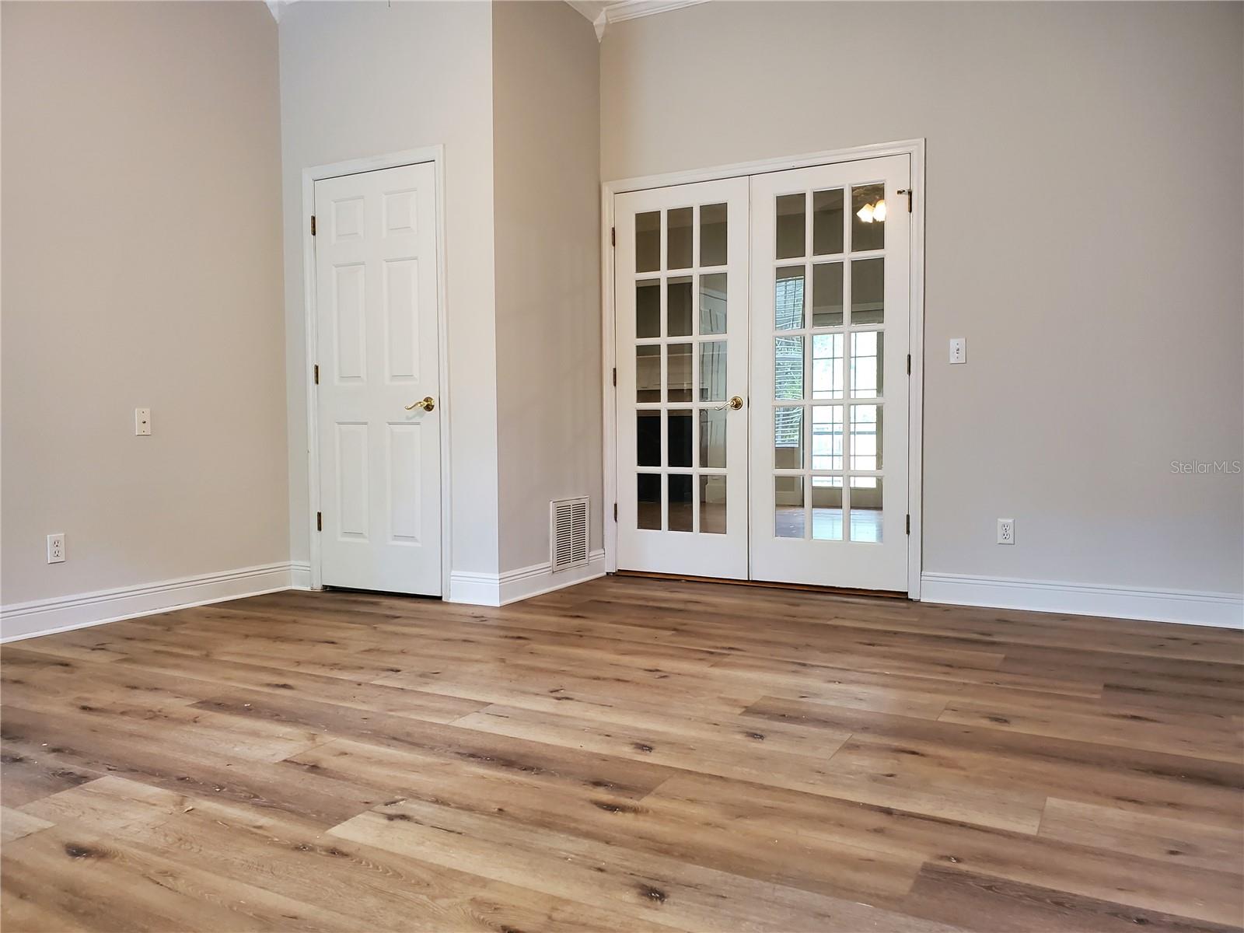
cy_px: 466
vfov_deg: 53.1
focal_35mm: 26
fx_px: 934
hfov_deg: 67.3
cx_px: 622
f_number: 2.4
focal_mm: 4.3
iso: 320
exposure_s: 1/40
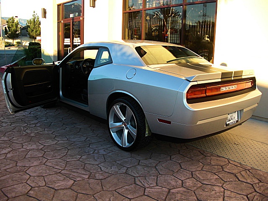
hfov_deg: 51.4
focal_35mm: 36
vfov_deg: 39.7
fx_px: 279
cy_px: 100
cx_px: 134
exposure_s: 1/125
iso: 50
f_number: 2.8
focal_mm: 6.3
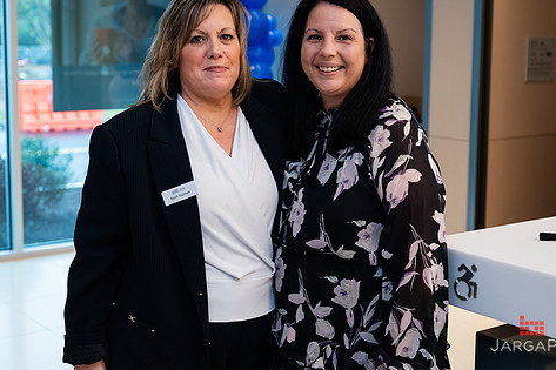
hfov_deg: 34.5
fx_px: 895
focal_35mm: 58
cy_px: 150
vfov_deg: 23.3
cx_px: 262
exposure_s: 1/200
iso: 500
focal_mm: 47
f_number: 3.5
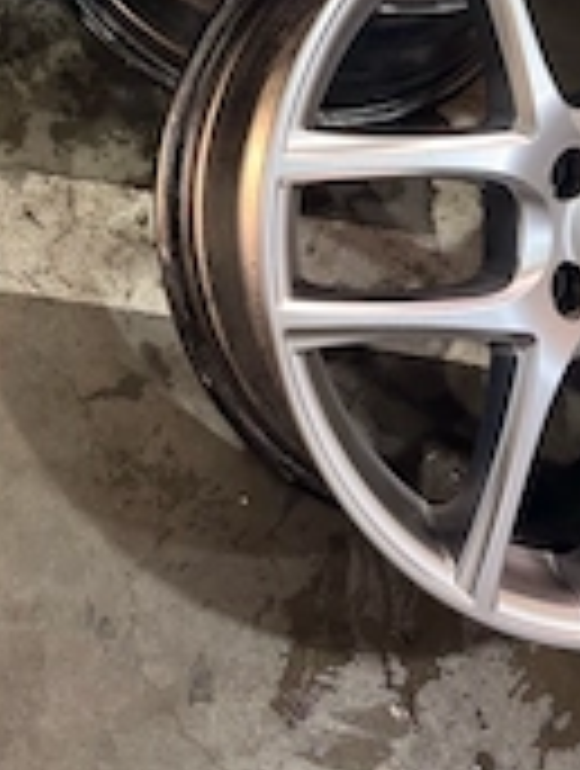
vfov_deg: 32.3
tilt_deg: -58.6
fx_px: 1246
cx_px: 139
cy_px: 54
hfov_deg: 25.8
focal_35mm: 56
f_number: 1.78
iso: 160
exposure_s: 1/100
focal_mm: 6.76
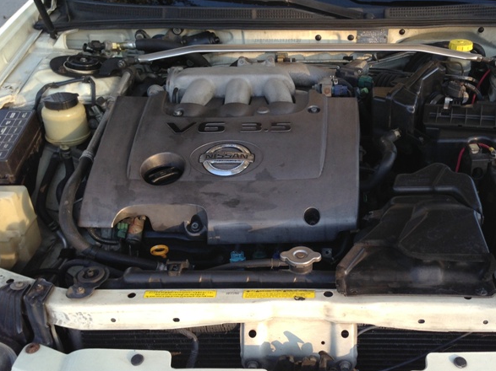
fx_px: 645
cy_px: 198
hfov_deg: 41.8
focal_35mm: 45
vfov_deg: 32.2
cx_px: 309
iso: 64
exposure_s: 1/120
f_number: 2.4
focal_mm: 4.13
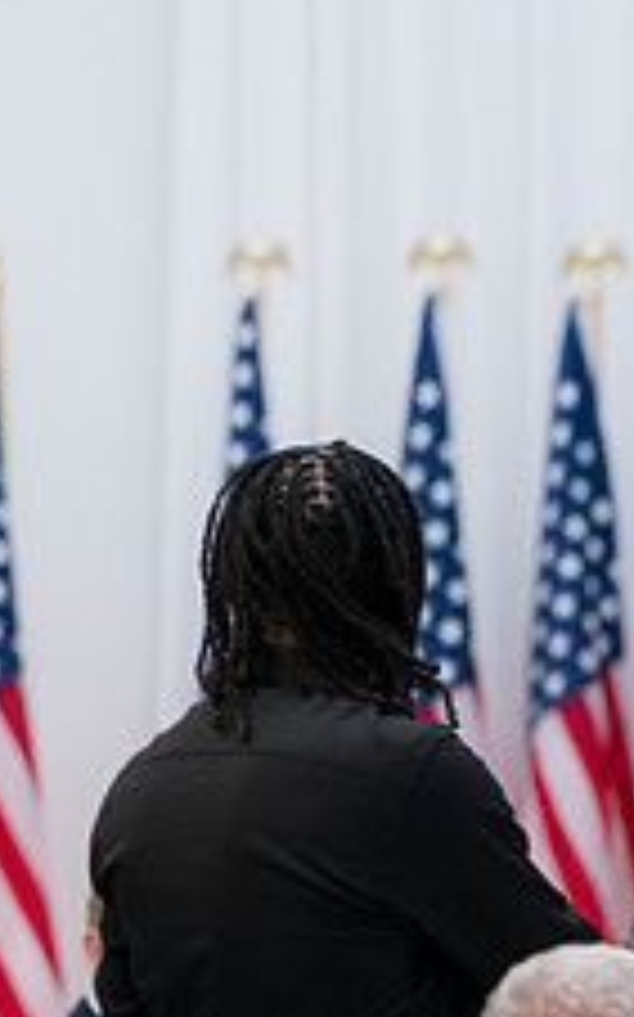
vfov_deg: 5.3
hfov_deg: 3.3
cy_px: 839
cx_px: 270
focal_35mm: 393
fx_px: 10879
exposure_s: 1/160
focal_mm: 150
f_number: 4
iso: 450
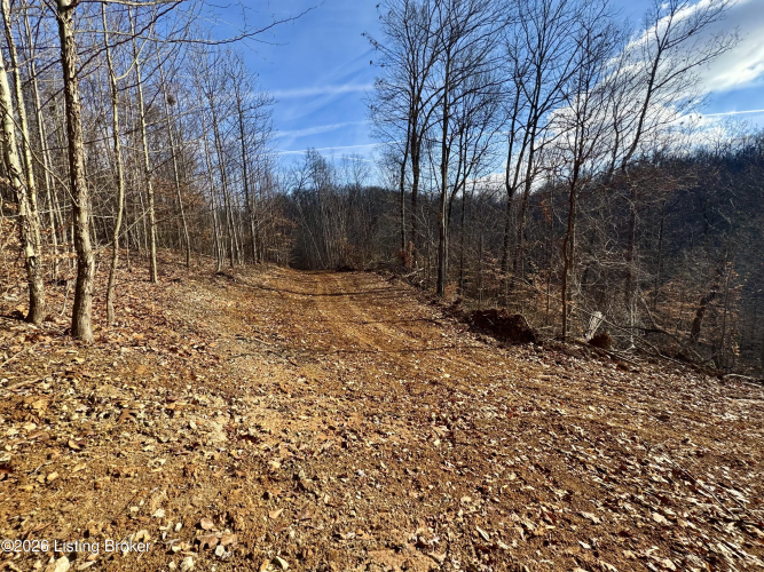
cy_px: 286
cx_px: 382
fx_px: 309
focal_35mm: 14
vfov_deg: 85.7
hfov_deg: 102.1
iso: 50
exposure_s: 1/879
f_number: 2.2
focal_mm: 2.22
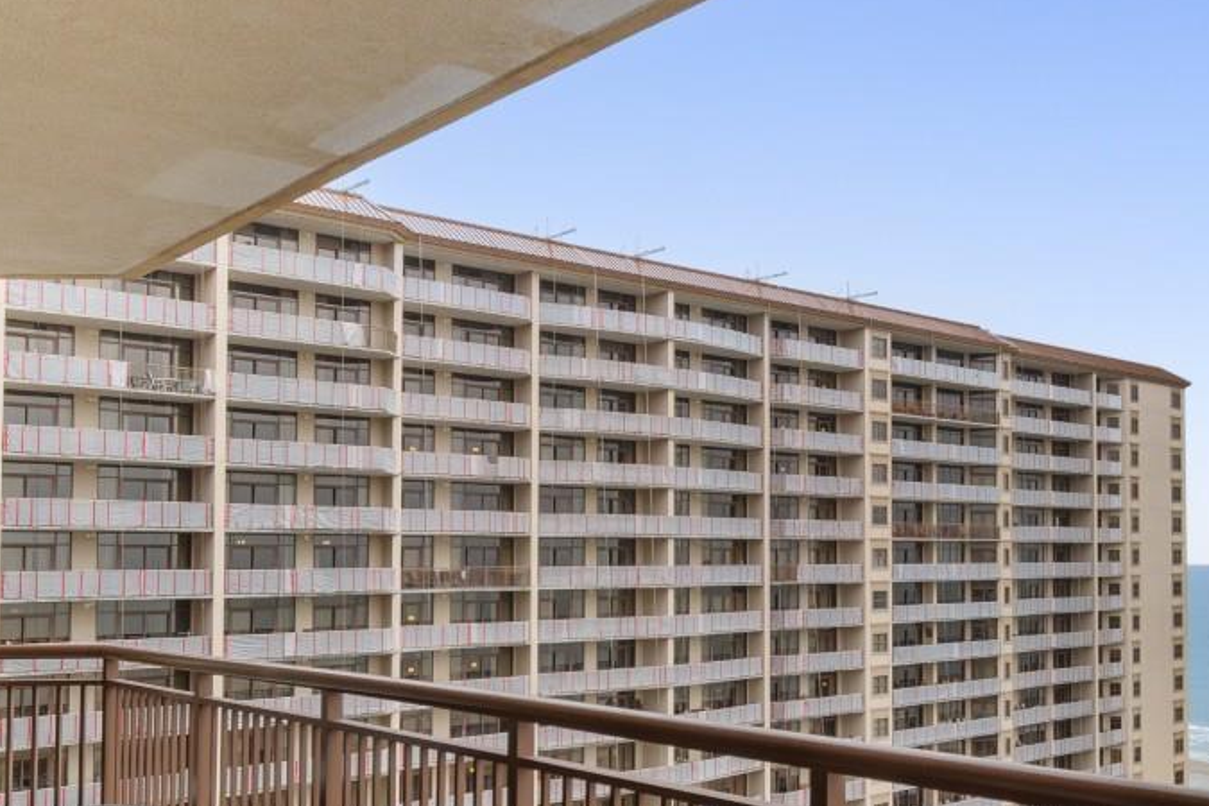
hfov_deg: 50.9
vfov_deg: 36.6
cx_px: 910
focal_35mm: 36
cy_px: 525
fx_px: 1209
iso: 100
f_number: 6.3
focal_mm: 10
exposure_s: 1/160
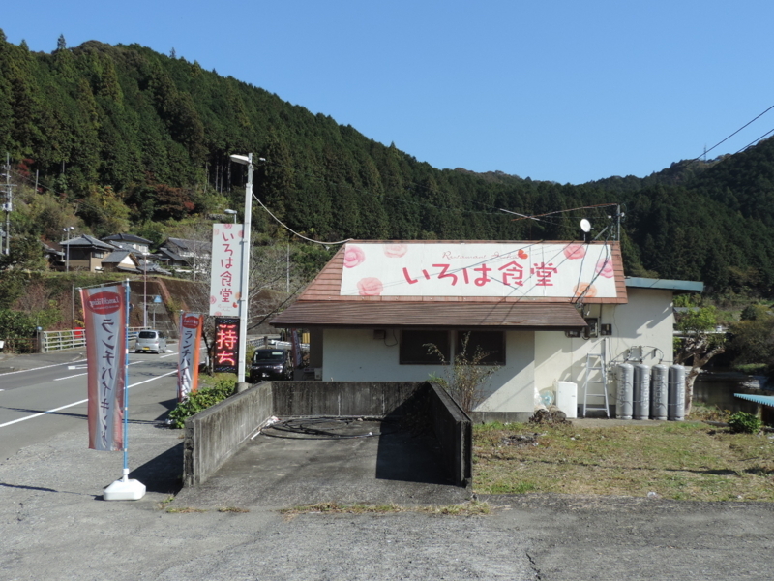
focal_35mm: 35
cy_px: 290
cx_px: 387
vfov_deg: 40.7
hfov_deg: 52.6
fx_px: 783
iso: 80
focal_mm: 6.2
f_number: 3.3
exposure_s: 1/800
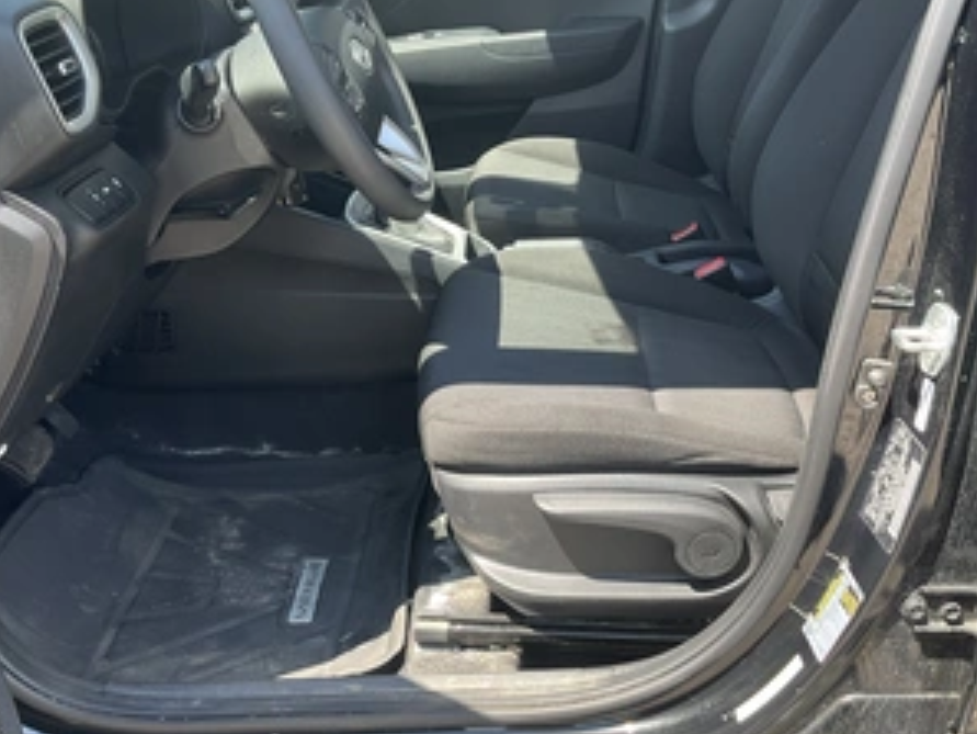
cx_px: 533
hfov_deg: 47.8
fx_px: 1101
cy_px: 402
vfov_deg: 36.8
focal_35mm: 39
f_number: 1.8
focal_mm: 3
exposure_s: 1/125
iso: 20
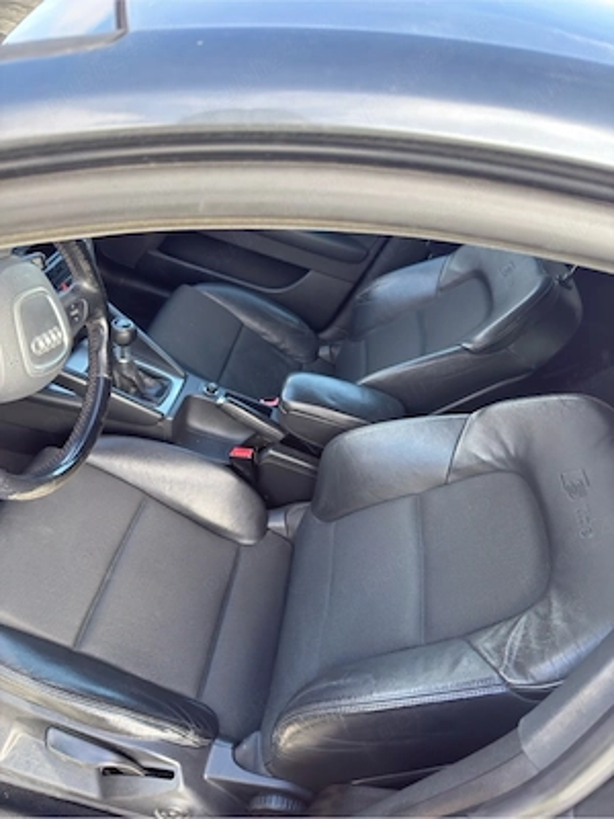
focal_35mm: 24
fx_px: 568
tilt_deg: -38.3
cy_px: 410
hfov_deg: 56.8
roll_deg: -26.6
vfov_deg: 71.6
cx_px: 307
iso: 160
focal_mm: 6.76
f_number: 1.78
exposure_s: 1/233
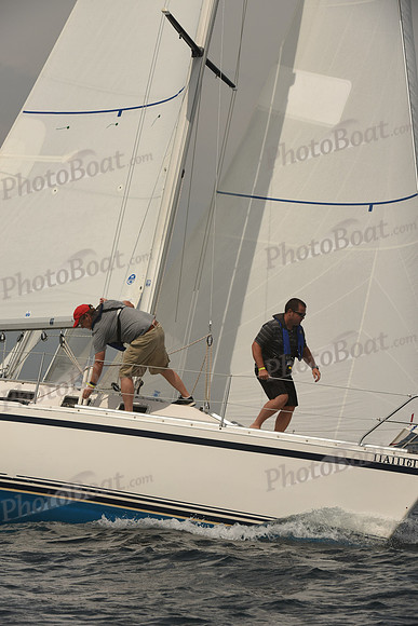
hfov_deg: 6.2
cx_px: 209
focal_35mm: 220
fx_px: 3829
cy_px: 313
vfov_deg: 9.4
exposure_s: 1/1000
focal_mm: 220
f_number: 9
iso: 250
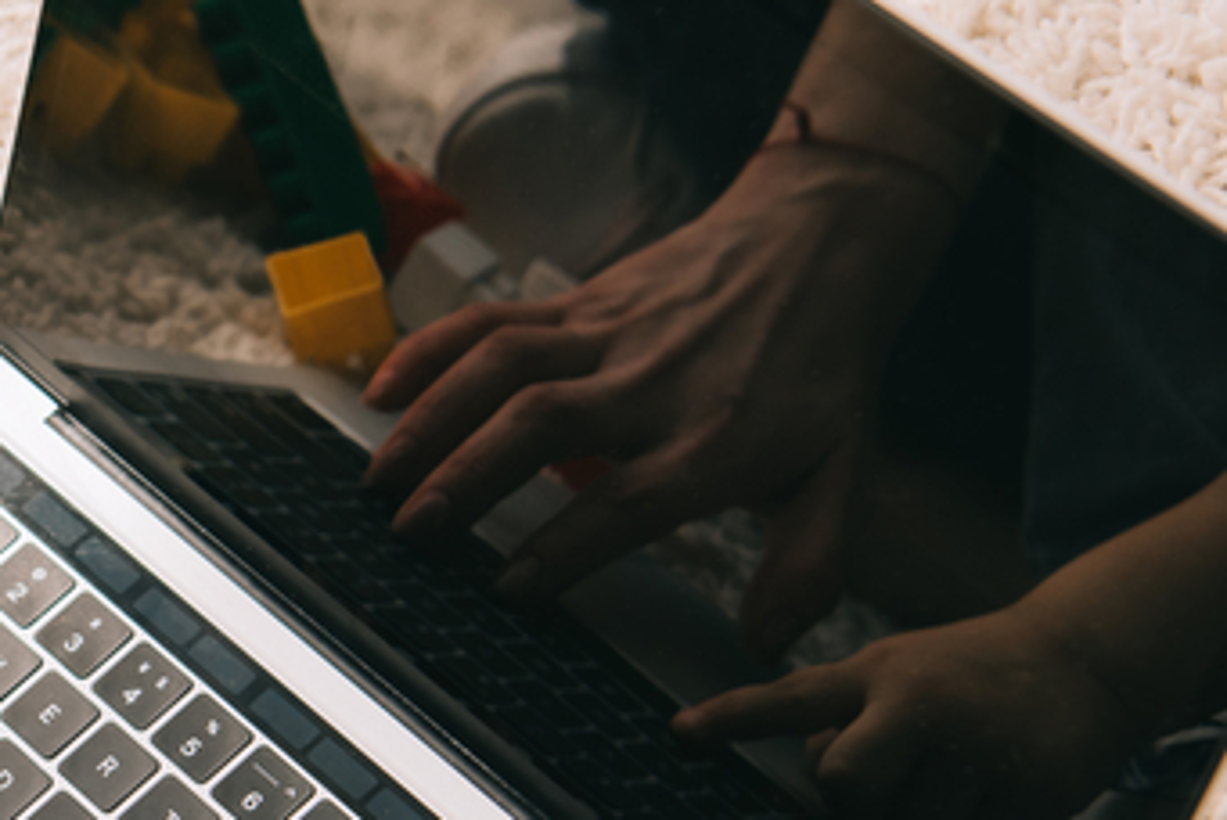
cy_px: 606
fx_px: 4400
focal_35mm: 129
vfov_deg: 10.6
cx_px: -207
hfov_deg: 15.4
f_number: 4
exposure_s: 1/200
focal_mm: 44
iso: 125
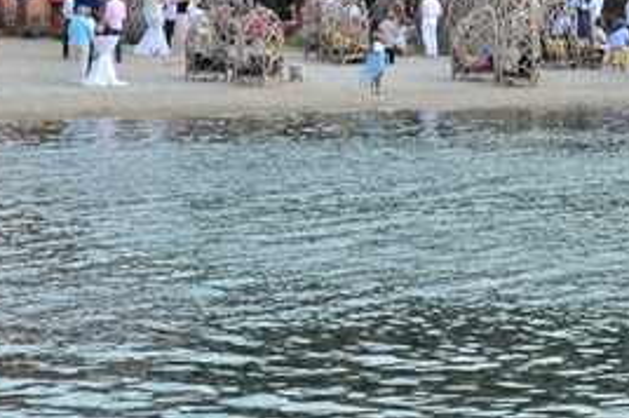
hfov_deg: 9.6
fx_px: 3752
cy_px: -156
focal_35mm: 215
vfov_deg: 6.3
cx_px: 453
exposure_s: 1/60
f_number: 8
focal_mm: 48
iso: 400
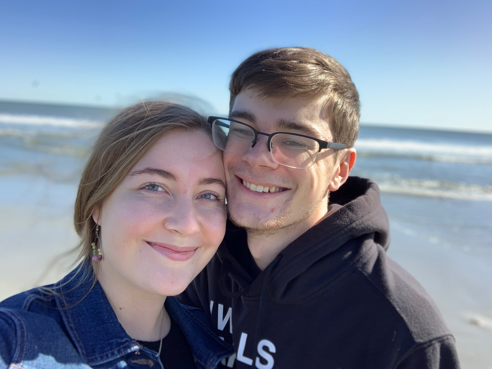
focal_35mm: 32
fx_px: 455
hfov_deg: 56.8
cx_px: 246
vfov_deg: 44.2
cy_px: 184
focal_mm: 2.87
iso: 16
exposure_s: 1/447
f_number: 2.2
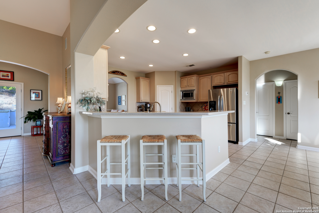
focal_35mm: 16
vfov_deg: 73.7
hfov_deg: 96.7
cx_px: 160
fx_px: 142
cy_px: 106
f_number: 13
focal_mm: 16
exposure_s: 1/8
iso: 400
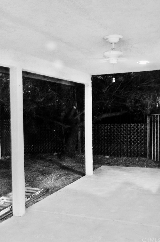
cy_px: 121
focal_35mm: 39
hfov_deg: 34.1
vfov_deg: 49.6
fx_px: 261
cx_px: 80
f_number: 8
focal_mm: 26
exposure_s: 1/2
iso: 3200
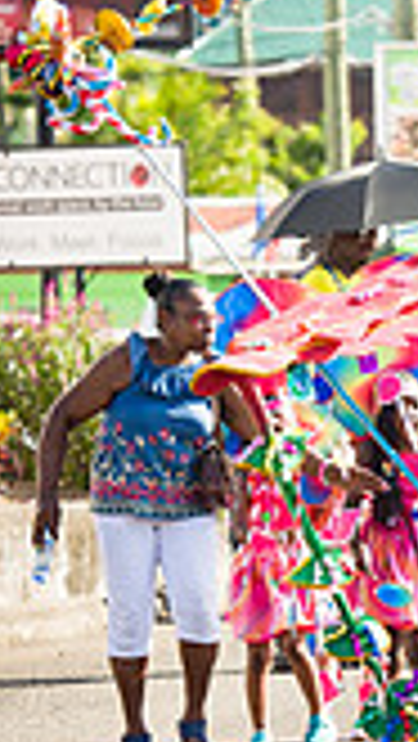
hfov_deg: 3.4
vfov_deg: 6.1
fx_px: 7004
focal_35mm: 356
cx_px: 546
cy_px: 580
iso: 100
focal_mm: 125
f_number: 5.6
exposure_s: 1/200
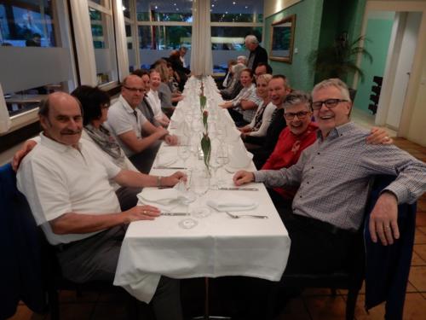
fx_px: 295
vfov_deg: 56.8
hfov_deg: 71.6
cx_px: 213
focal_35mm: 24
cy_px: 160
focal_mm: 4.3
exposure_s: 1/25
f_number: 3.4
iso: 400
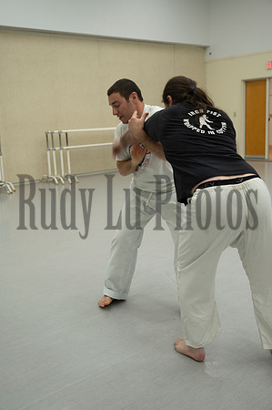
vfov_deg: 50.7
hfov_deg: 35.0
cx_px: 136
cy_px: 205
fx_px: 432
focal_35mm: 38
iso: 560
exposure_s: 1/100
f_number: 4
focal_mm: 38
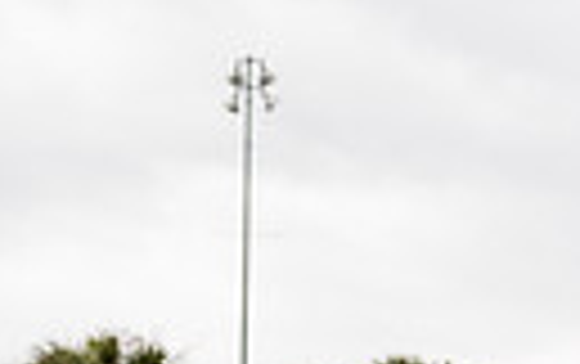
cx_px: 382
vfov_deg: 9.3
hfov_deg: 16.8
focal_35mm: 124
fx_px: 1963
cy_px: 935
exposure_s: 1/250
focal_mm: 35
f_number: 5
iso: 100
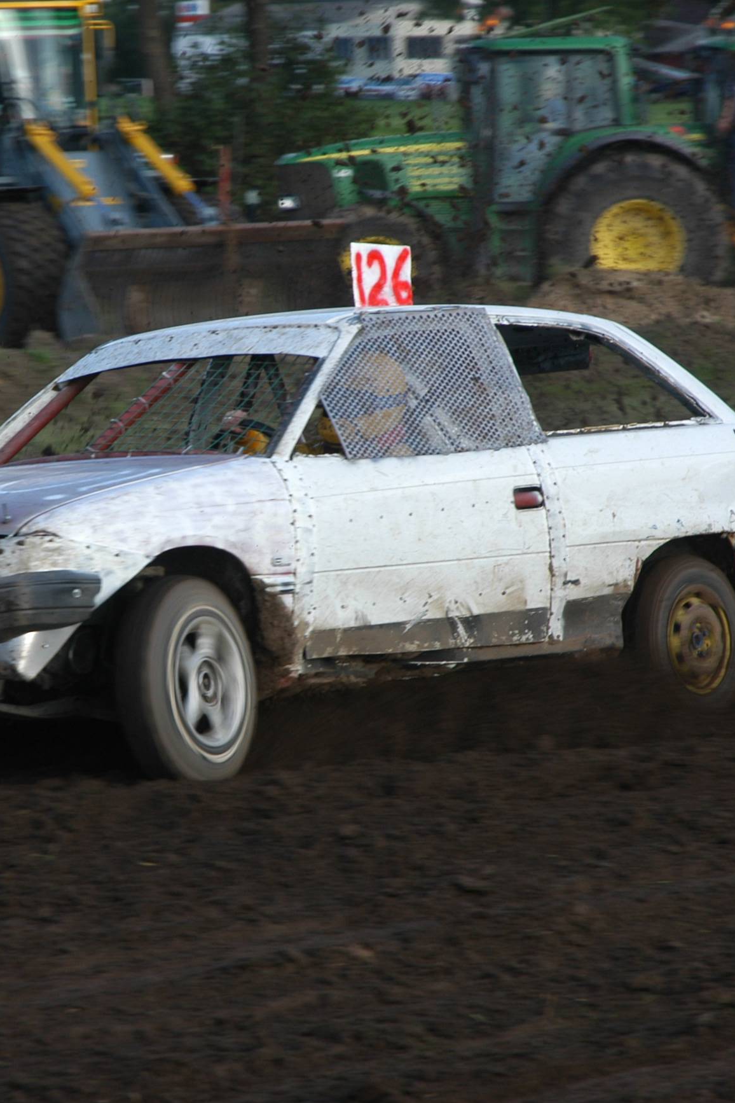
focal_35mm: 182
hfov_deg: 7.5
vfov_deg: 11.3
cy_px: 534
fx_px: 5573
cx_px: 131
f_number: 7.1
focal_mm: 70
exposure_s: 1/200
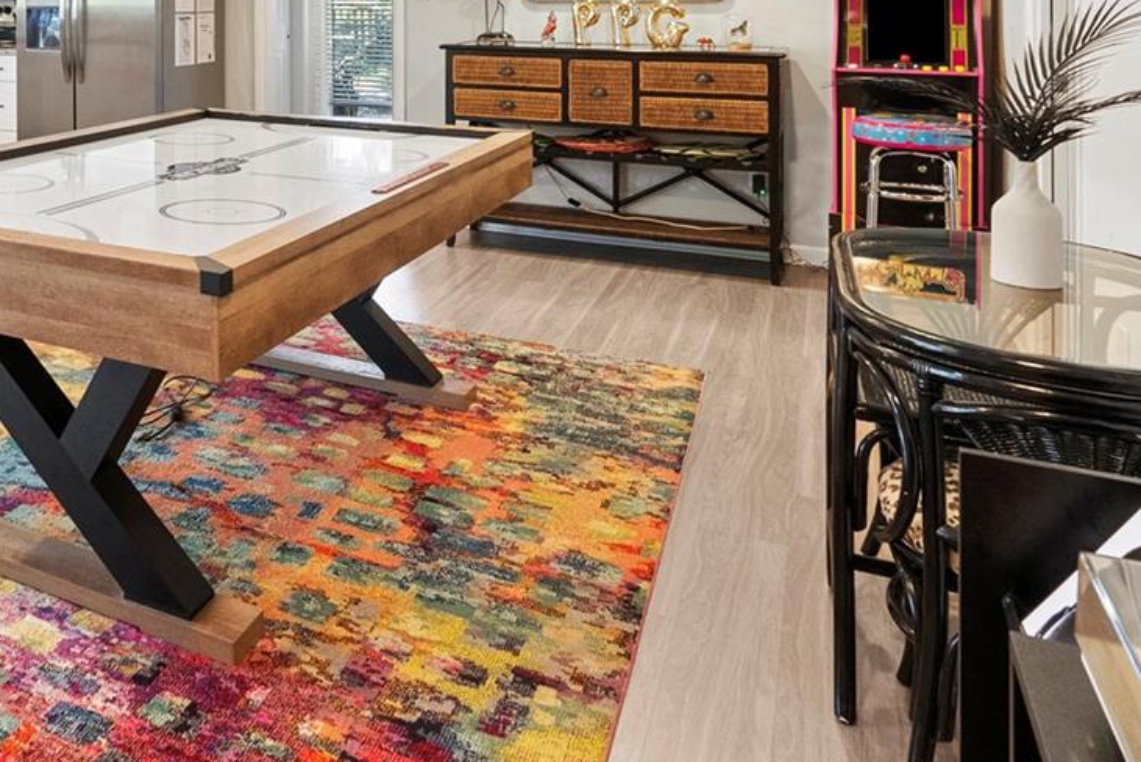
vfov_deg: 33.9
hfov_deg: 48.1
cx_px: 92
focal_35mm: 35
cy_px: -33
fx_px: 1110
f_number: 9
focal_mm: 16
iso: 2000
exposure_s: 1/15
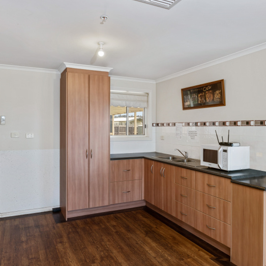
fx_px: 226
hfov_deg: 60.8
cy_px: 132
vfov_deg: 60.9
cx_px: 144
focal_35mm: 26
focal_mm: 13.4
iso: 100
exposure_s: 1/40
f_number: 11
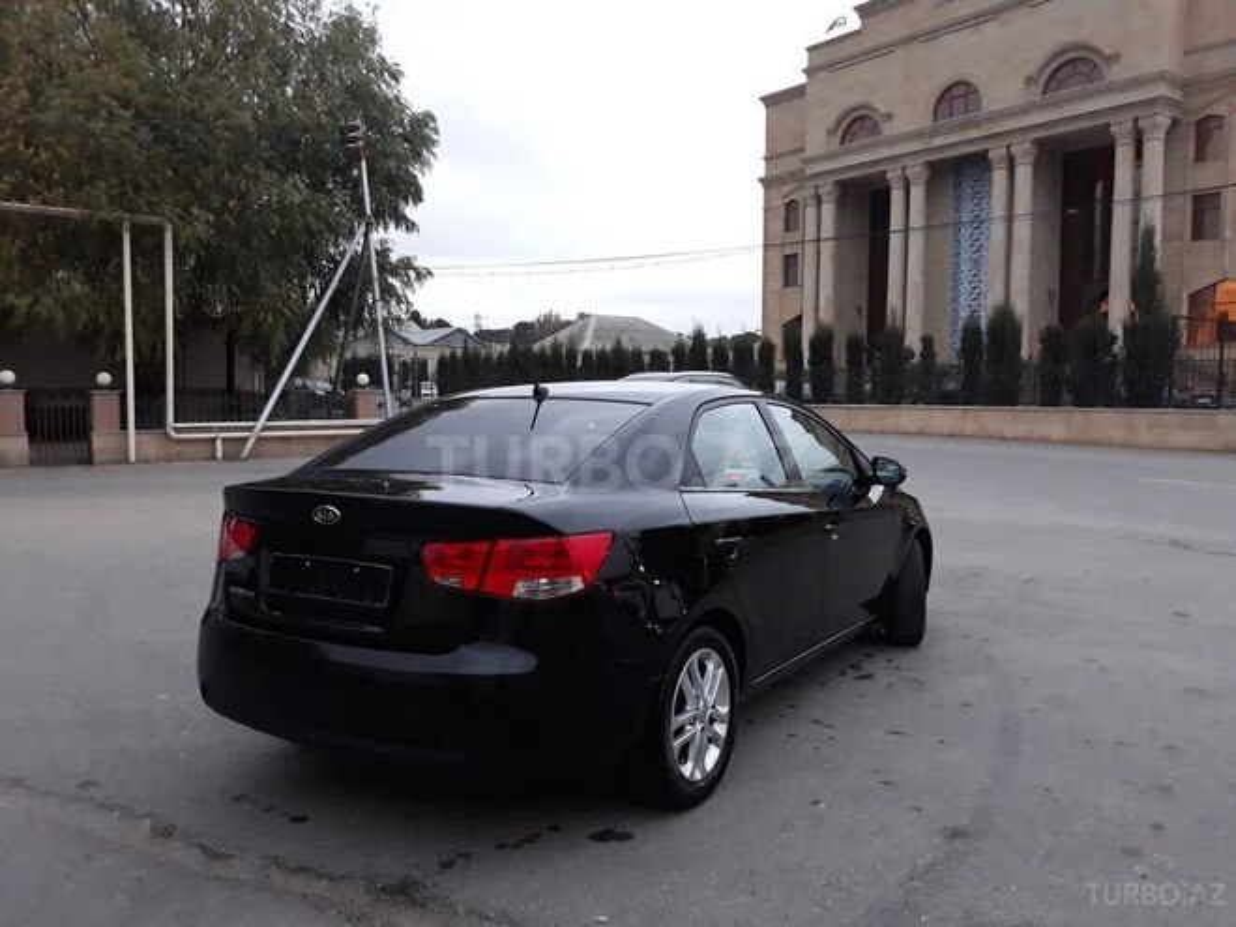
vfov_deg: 51.4
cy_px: 464
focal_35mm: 27
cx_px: 618
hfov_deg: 65.3
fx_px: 964
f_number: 1.7
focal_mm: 3.71
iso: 320
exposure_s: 1/25
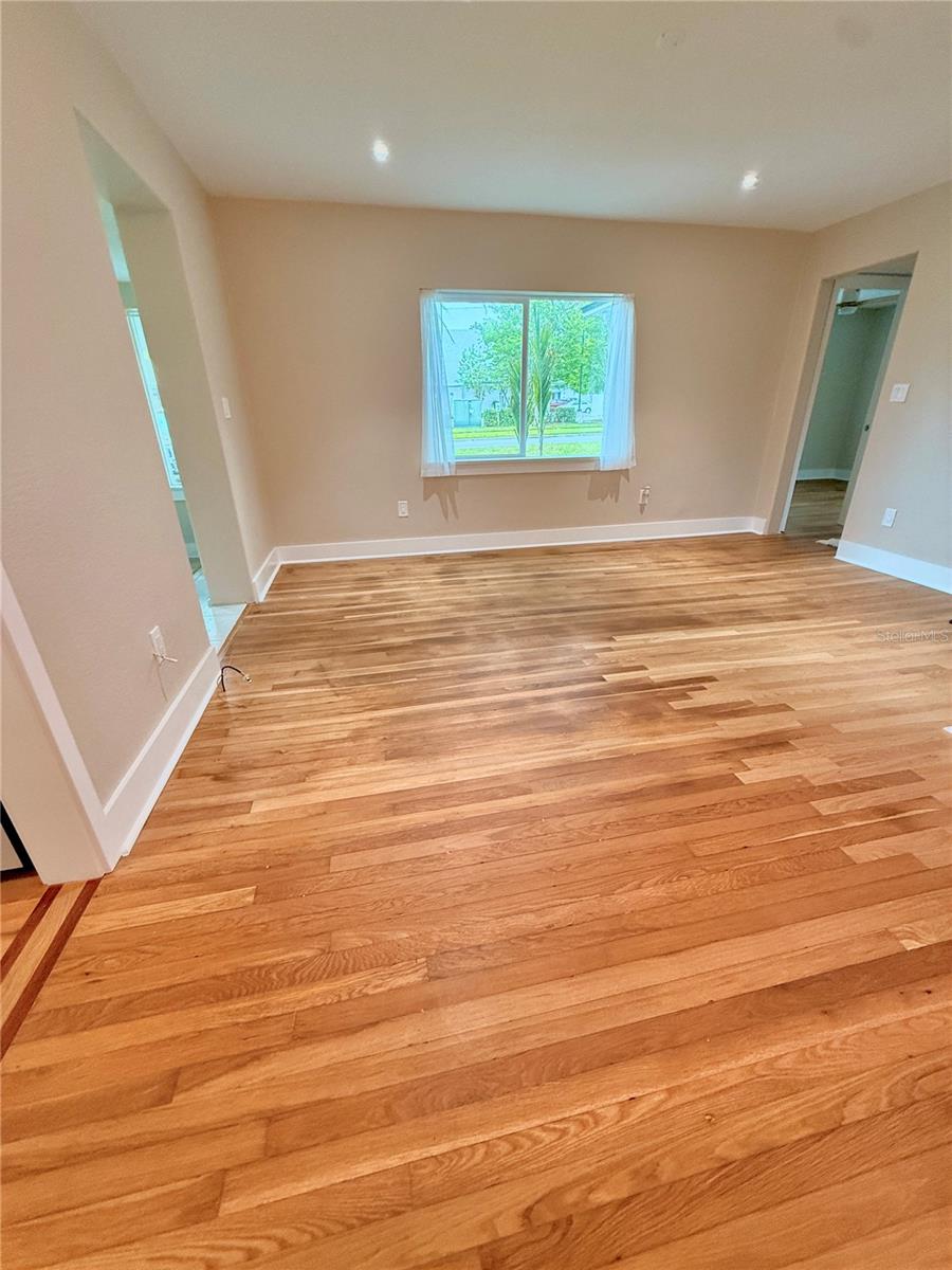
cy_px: 635
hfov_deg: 85.7
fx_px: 513
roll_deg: +1.4
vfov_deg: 102.1
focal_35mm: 14
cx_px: 476
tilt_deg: -23.6
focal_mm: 2.22
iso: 250
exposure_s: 1/120
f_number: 2.2
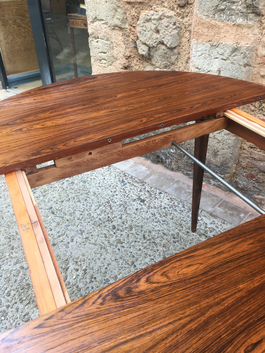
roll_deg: +0.9
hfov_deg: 48.2
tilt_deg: -31.8
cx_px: 132
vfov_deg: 61.7
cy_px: 176
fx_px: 296
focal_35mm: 29
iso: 32
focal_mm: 4.15
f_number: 2.2
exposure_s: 1/100
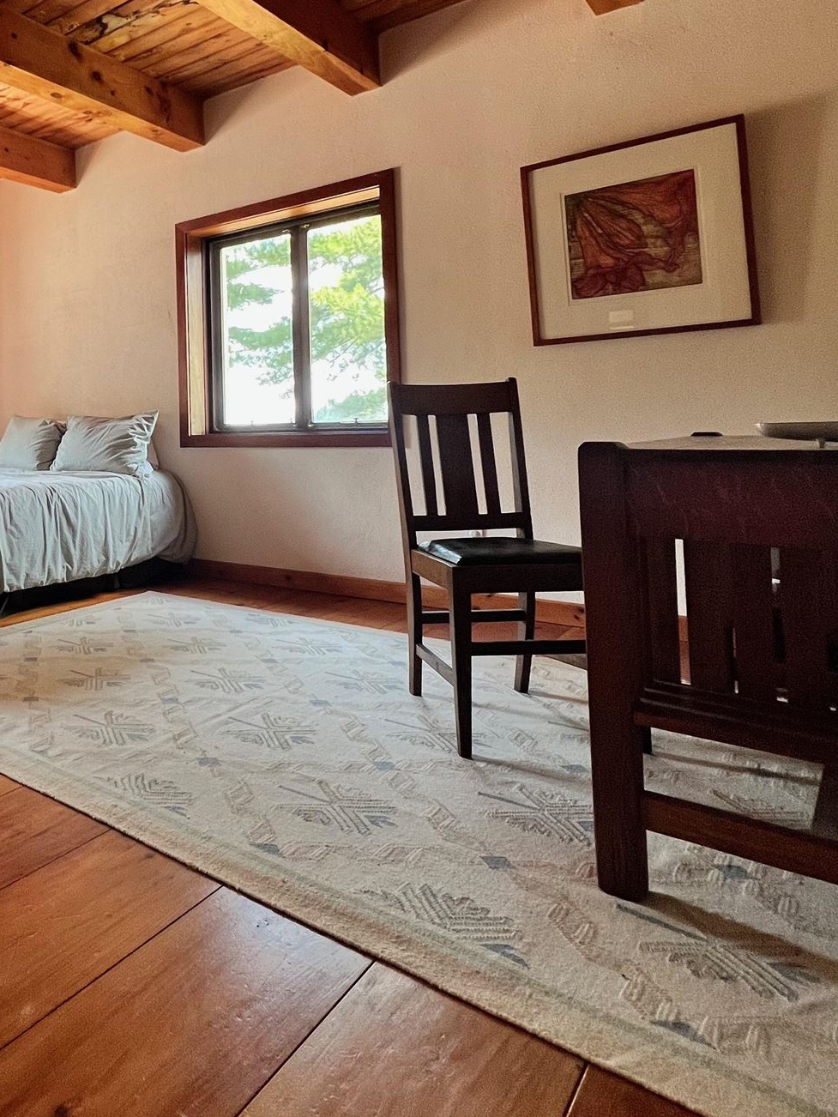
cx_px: 99
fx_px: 742
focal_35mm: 23
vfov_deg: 72.3
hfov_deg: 52.5
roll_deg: +0.5
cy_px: 400
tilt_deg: +2.2
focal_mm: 1.57
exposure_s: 1/99
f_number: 1.8
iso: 160
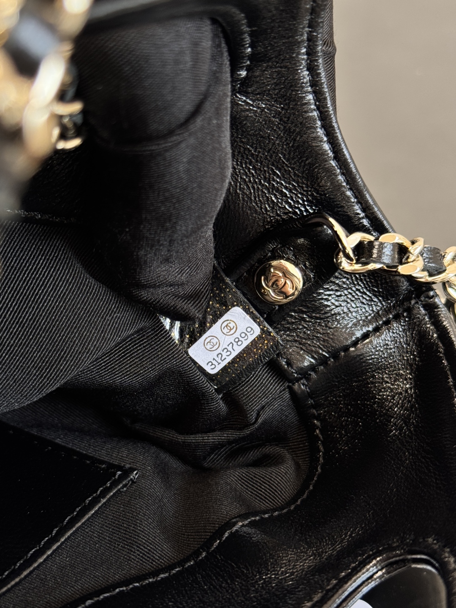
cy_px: 304
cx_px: 228
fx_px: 843
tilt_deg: -46.6
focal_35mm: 48
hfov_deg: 30.3
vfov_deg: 39.7
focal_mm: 6.76
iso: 125
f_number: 1.78
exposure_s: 1/59
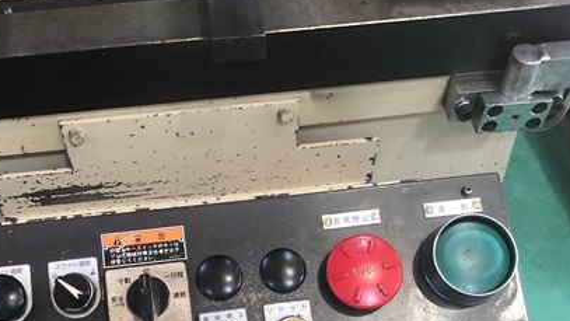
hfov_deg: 42.8
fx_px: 726
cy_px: 306
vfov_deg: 24.0
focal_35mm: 48
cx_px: 248
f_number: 1.8
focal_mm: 4
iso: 50
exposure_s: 1/15
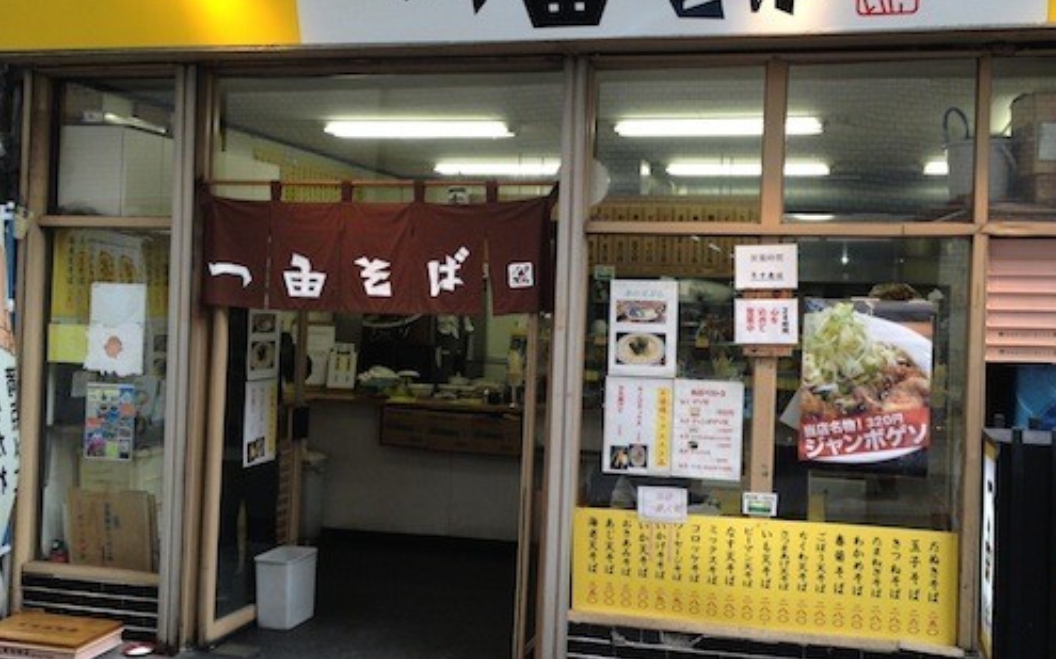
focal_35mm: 42
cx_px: 591
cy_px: 301
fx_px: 1208
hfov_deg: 47.1
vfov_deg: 30.5
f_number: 2.4
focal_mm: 4.28
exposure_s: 1/120
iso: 80
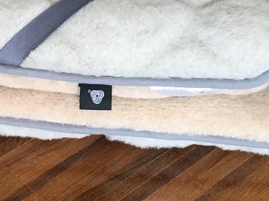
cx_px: -14
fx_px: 637
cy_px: 44
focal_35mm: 82
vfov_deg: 17.8
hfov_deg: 22.7
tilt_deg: -33.8
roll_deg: +3.7
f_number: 2.2
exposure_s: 1/33
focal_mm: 4.15
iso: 50
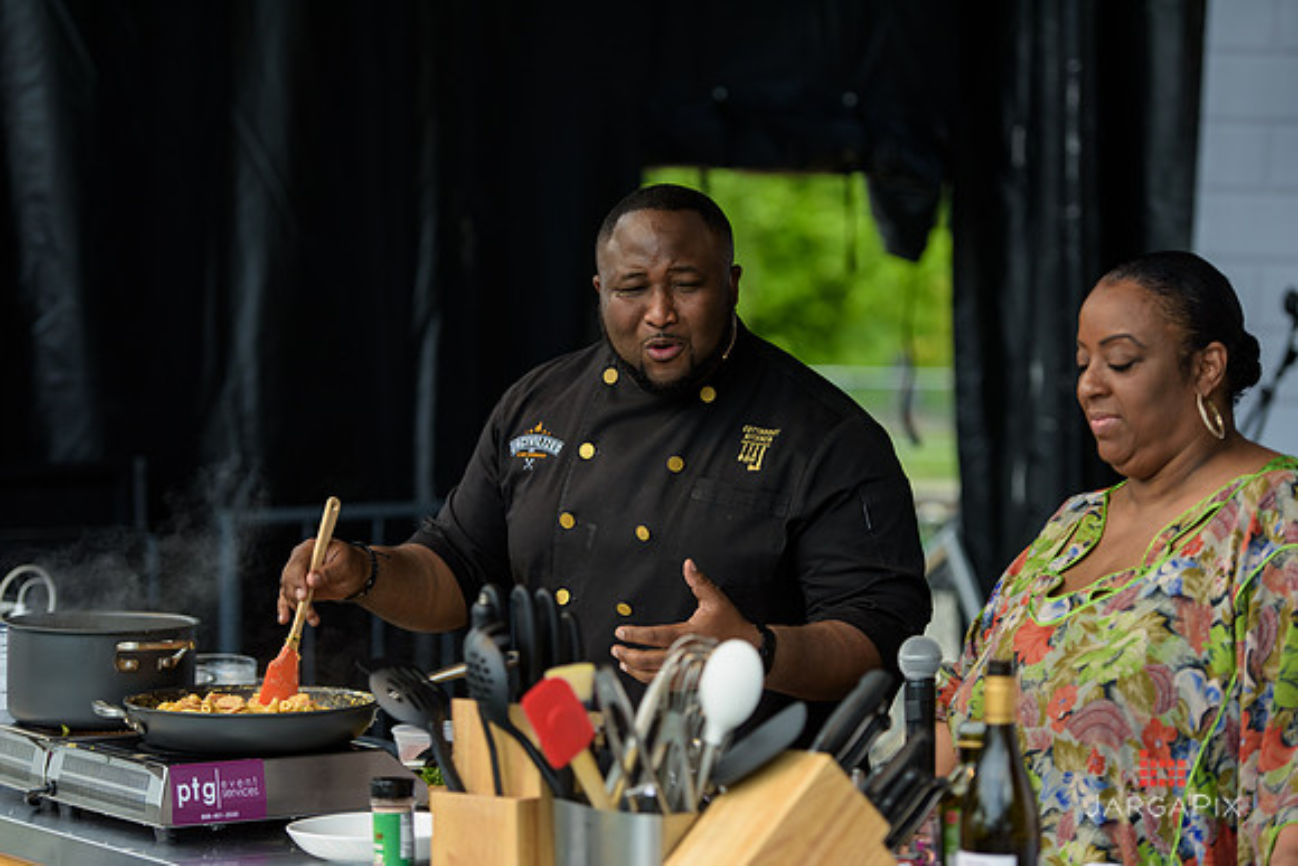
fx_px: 4039
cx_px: 649
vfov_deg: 12.2
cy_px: 433
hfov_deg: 18.3
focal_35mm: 112
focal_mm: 112
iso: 250
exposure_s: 1/1250
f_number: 3.2
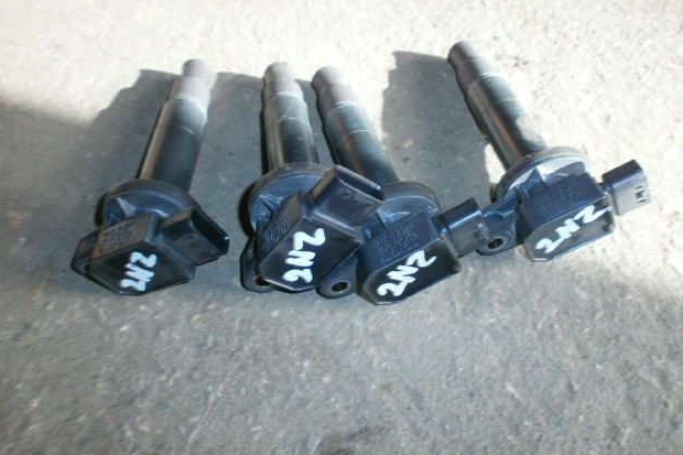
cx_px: 332
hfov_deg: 63.7
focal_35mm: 29
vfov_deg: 44.9
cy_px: 205
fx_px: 550
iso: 125
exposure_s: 1/30
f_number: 2.9
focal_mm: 4.8
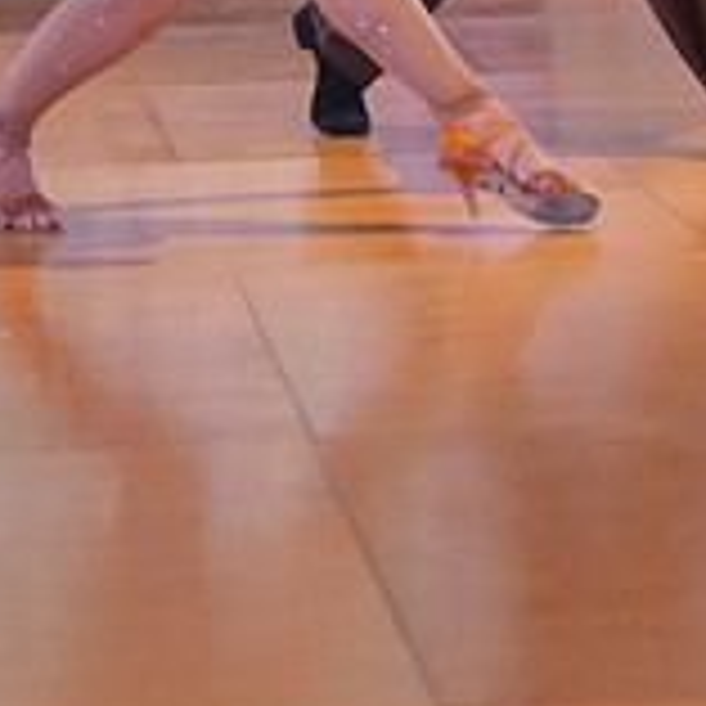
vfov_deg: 8.0
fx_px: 4915
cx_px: 362
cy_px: -517
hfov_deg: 8.2
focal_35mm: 213
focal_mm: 68
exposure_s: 1/400
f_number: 4
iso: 3200
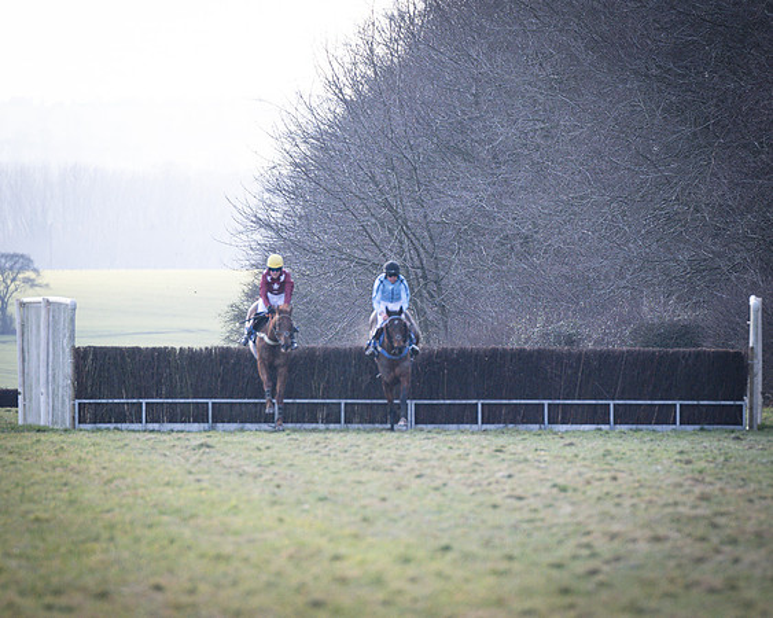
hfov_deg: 4.2
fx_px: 10572
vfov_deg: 3.3
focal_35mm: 462
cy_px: 299
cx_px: 337
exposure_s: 1/1600
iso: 400
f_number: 2.8
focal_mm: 200
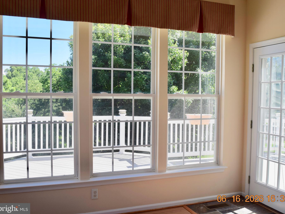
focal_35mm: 36
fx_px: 296
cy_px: 107
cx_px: 157
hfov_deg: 51.3
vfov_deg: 39.7
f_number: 8
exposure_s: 1/250
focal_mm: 22
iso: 220
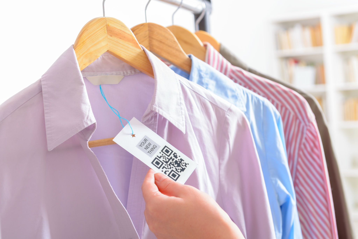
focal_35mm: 70
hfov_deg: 28.8
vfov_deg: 19.5
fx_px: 696
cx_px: 179
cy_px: 120
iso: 250
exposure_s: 1/160
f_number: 6.3
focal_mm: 70
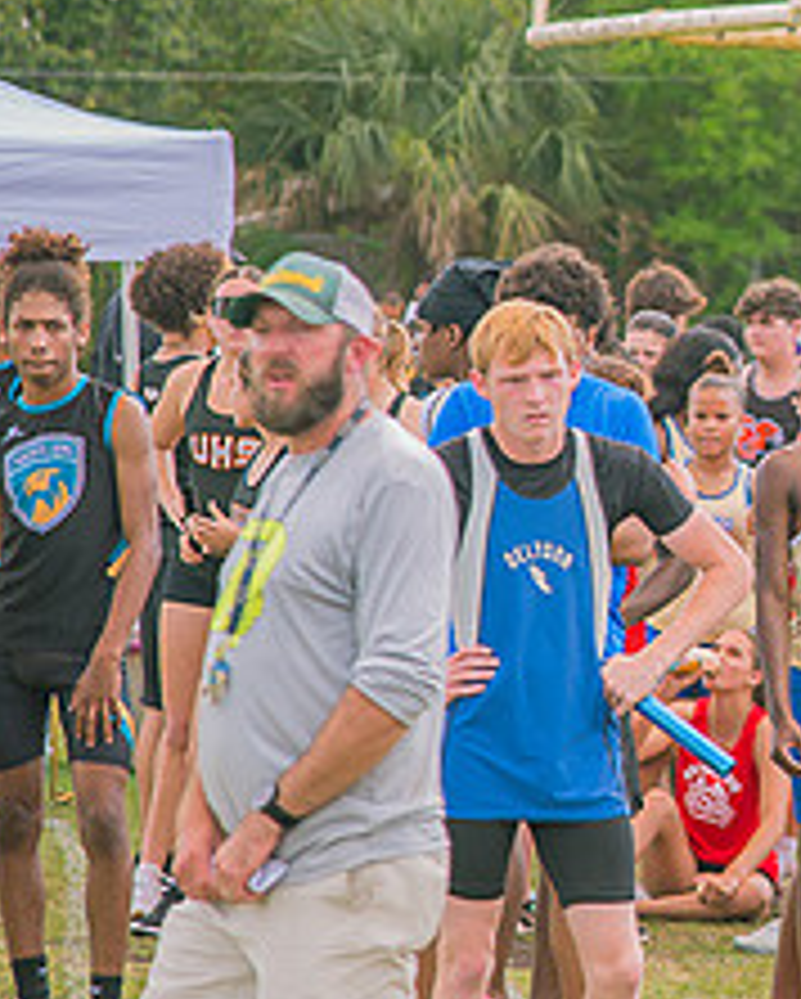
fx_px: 8700
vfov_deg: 6.6
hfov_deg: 5.2
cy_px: 364
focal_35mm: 294
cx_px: 1076
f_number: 4
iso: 200
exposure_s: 1/200
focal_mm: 120
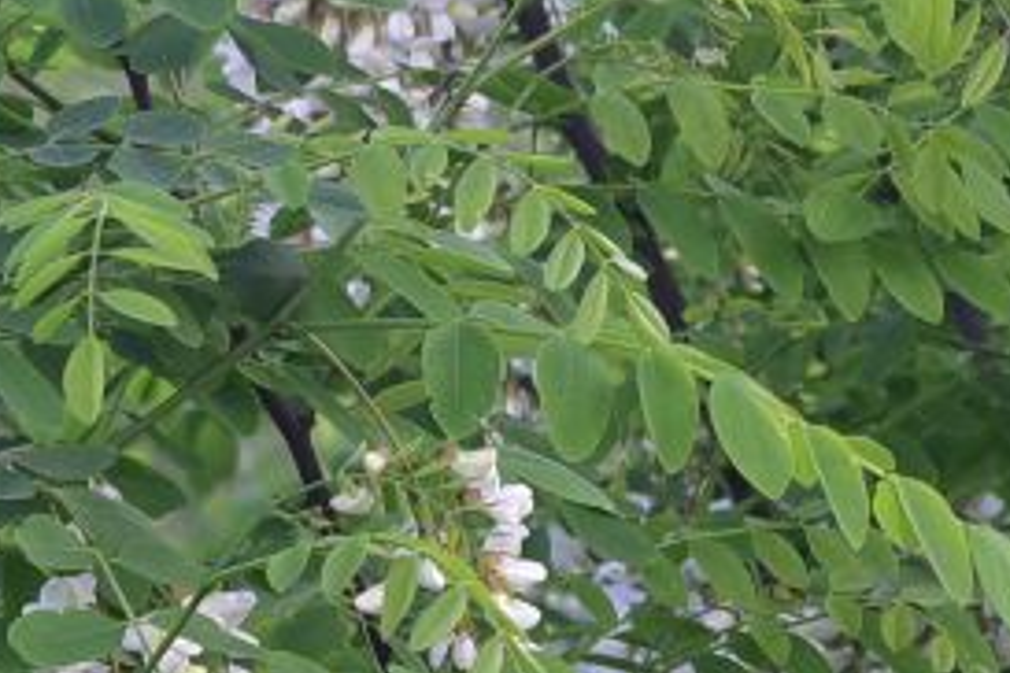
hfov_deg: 8.4
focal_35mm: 238
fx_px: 6677
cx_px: 1550
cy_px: 801
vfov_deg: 5.7
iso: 400
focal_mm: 50
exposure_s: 1/125
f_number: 5.6
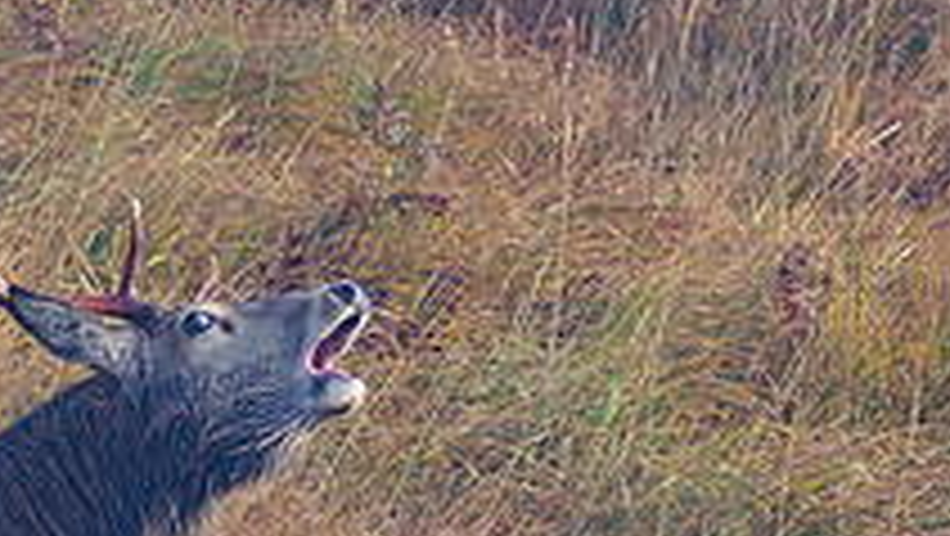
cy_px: 489
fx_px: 60243
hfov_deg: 0.9
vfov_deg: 0.5
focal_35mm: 2390
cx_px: 324
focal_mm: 300
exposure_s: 1/1000
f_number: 4
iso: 320
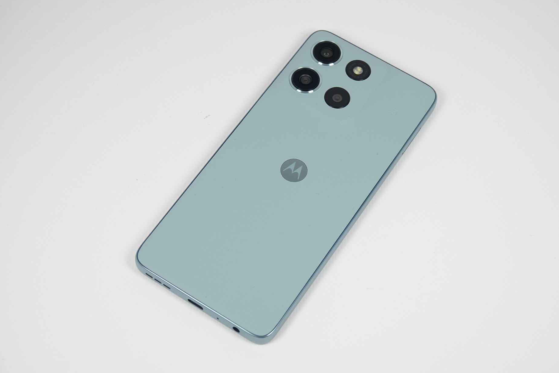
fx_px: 1102
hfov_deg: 28.5
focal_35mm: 71
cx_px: 289
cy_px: 186
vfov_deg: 19.2
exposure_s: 1/160
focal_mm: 24.79
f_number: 3.5
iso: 100
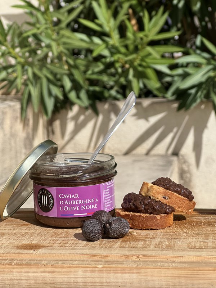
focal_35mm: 77
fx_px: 641
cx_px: 108
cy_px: 144
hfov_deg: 19.1
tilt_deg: -6.5
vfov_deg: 25.3
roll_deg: +1.3
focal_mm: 9
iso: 32
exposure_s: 1/1155
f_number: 2.8
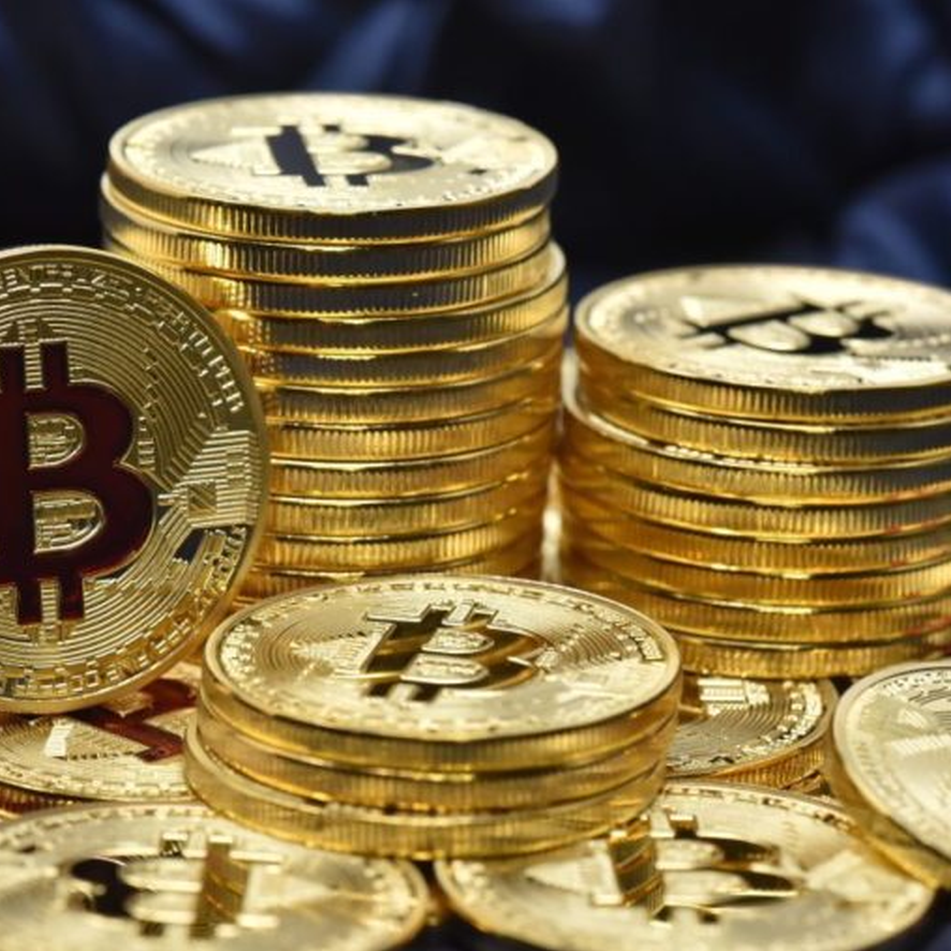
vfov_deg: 12.9
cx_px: 382
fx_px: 4196
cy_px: 476
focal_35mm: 135
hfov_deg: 12.9
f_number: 11
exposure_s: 1/125
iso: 2500
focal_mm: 105
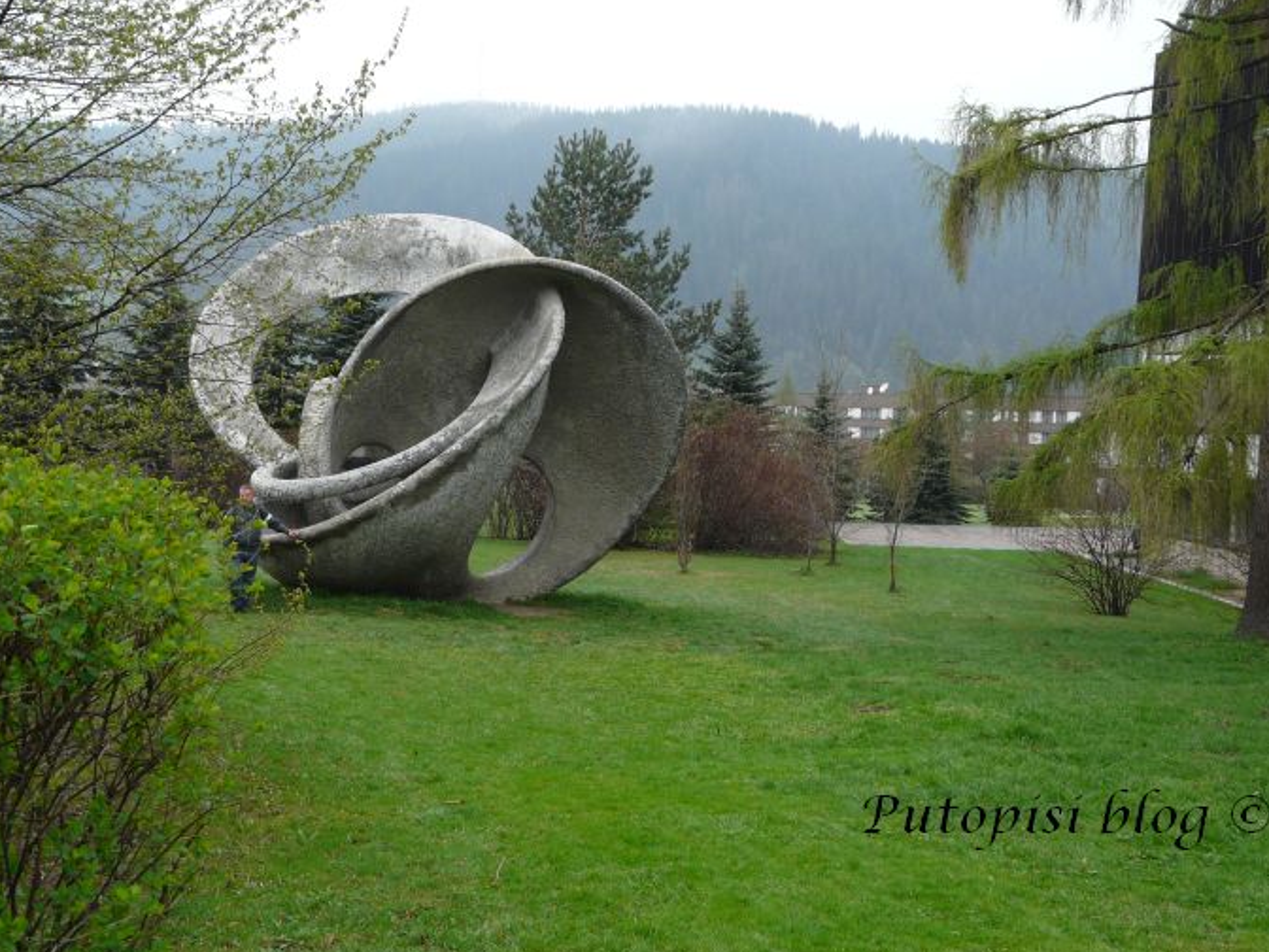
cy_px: 393
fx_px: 1870
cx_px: 633
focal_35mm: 51
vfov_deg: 28.5
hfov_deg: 37.5
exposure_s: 1/125
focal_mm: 6.8
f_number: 4
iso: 100
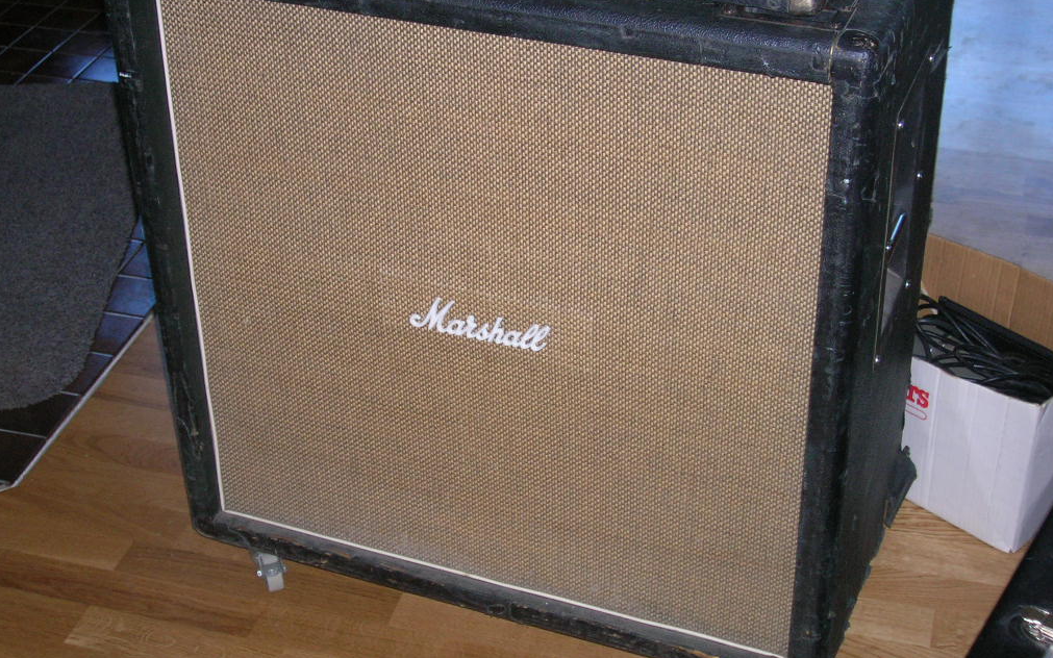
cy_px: 321
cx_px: 529
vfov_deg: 22.4
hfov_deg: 35.1
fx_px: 1665
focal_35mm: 58
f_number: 3.4
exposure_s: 1/60.1
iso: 104
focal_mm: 9
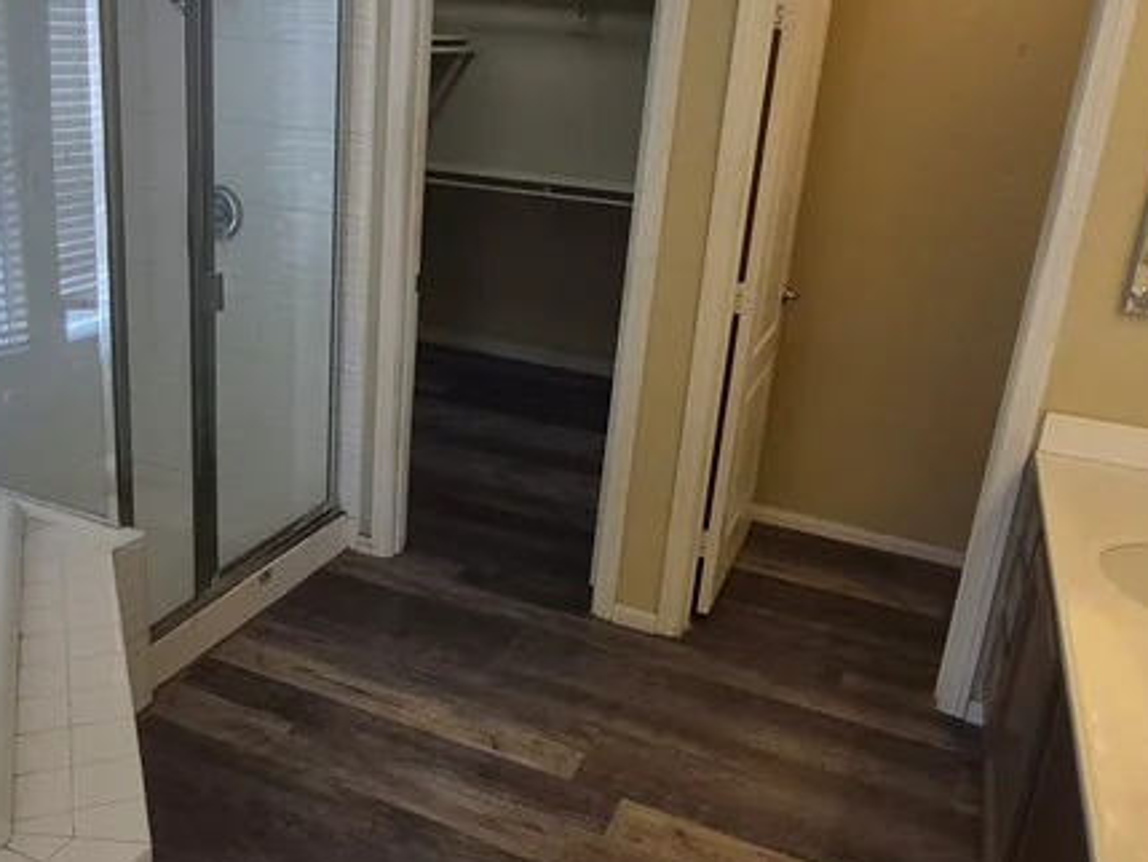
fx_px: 1028
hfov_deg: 57.9
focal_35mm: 31
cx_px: 458
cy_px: 364
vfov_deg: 45.3
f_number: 2.2
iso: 80
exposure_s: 1/120
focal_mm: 1.74
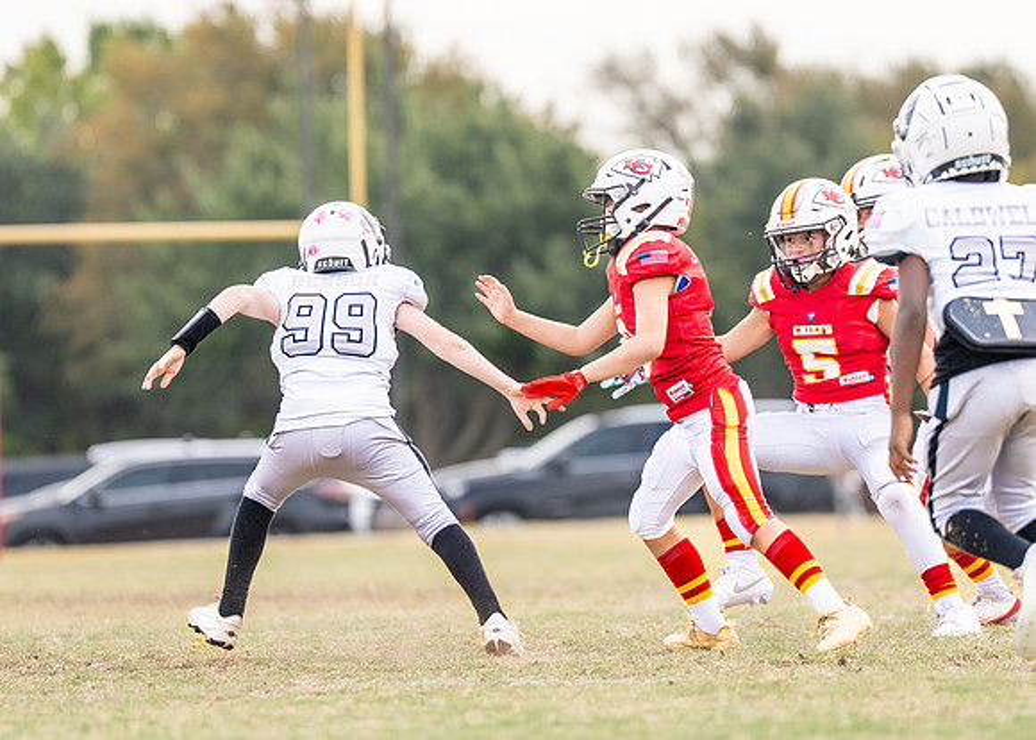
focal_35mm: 408
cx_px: 592
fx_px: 12010
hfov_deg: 4.9
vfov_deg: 3.5
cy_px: 378
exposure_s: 1/1250
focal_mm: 200
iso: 160
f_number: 2.8
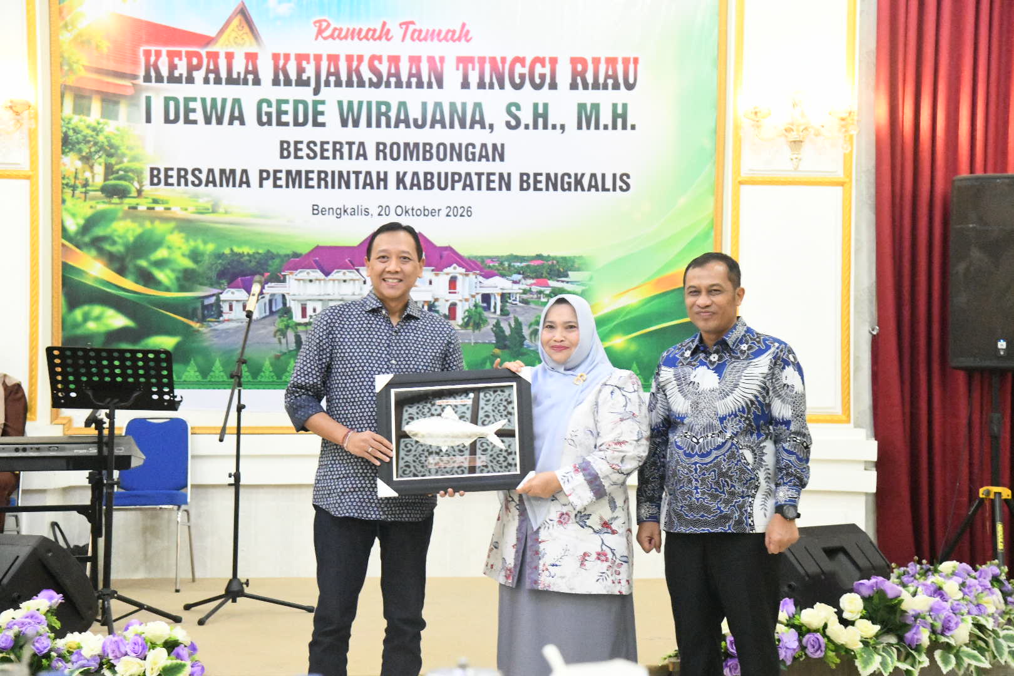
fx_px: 1859
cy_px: 338
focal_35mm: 66
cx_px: 507
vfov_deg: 20.6
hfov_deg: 30.5
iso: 25600
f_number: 5.6
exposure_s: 1/125
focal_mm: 66
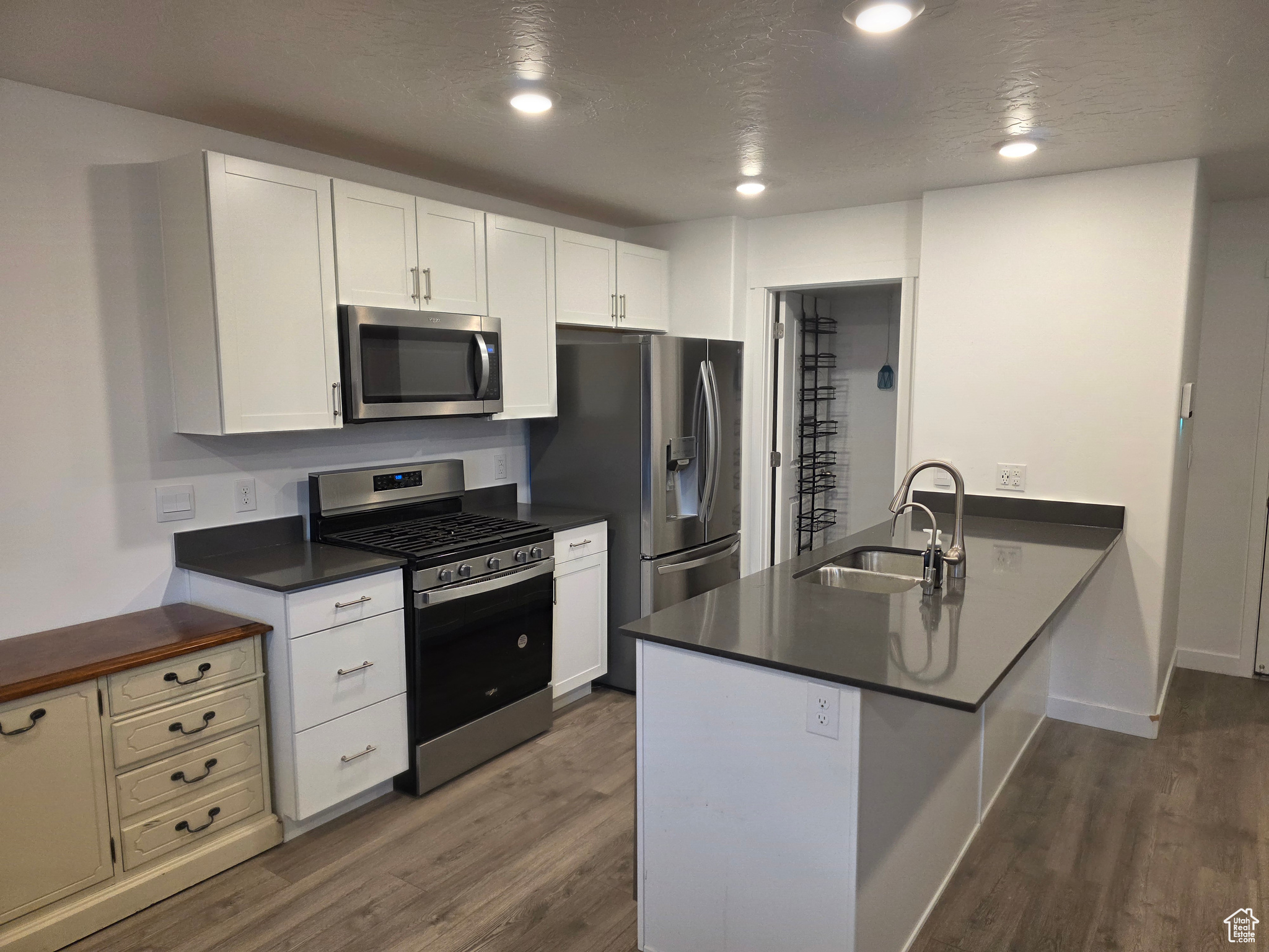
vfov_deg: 58.9
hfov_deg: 73.9
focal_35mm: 23
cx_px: 634
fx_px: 843
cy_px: 476
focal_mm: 6.3
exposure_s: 1/120
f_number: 1.7
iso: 250
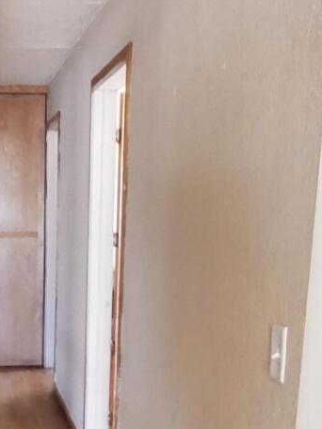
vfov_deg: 32.7
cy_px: 353
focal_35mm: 57
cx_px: 4
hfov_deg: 24.5
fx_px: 707
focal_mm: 1.8
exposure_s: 1/30
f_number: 2.2
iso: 1000
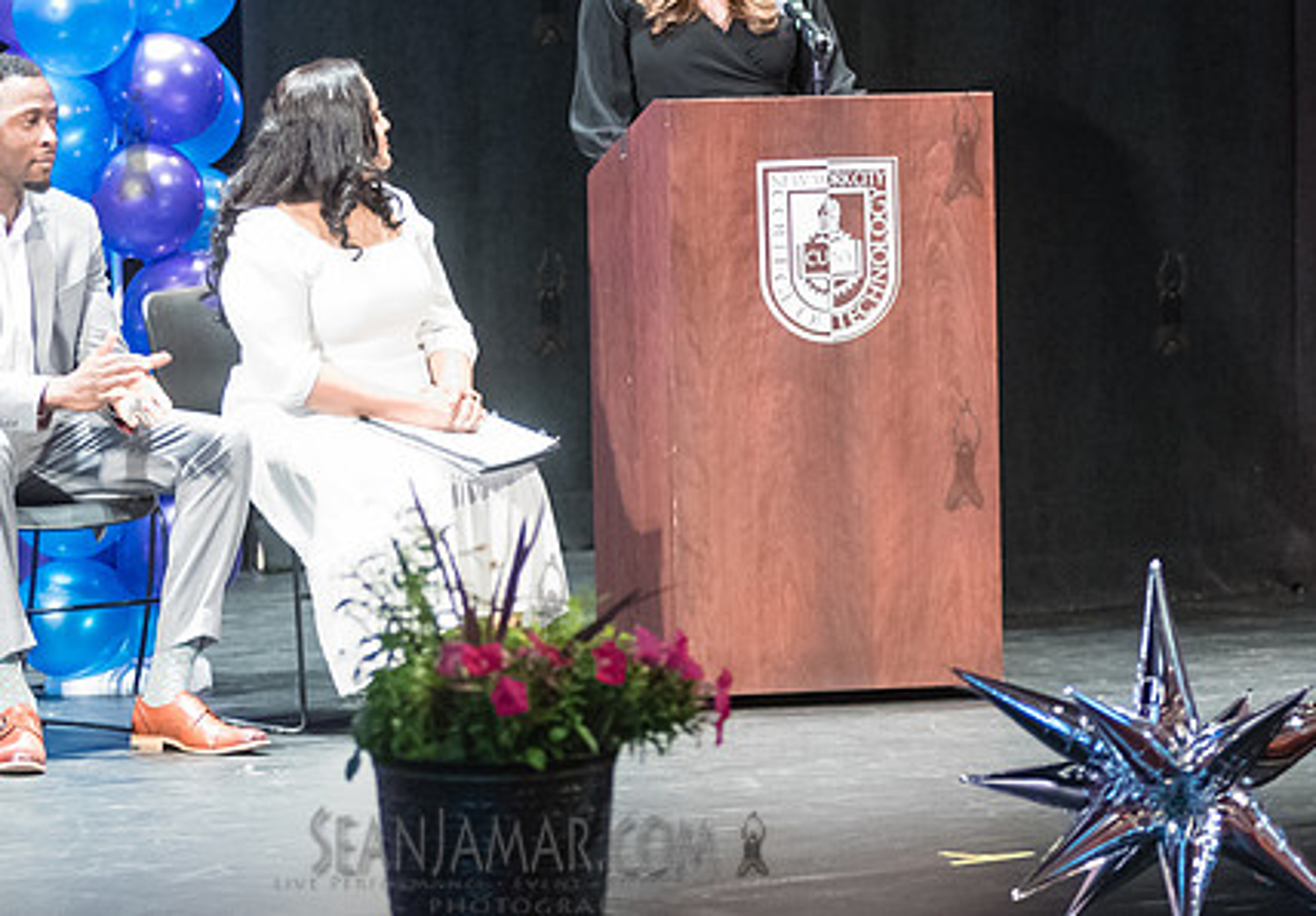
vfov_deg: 6.7
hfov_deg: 9.6
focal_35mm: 211
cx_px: 732
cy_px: 240
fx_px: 7820
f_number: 2.8
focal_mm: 125
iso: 4000
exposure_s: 1/125
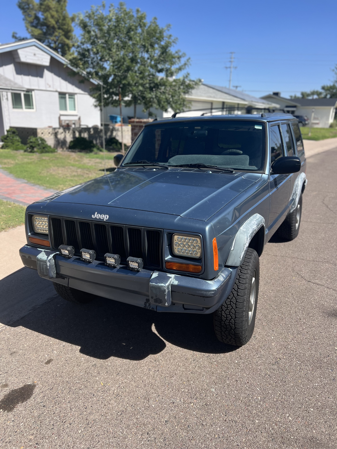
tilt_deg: -19.2
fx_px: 337
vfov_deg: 67.3
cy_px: 224
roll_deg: -1.7
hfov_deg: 53.1
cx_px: 168
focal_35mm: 26
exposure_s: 1/2695
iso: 50
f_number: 1.5
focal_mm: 5.7
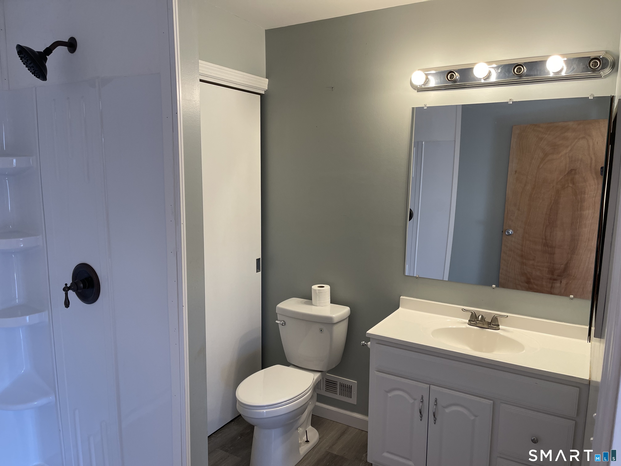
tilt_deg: -9.7
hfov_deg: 67.3
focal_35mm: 26
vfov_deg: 53.1
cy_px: 233
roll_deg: -0.1
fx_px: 466
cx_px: 310
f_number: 1.6
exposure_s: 1/120
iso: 100
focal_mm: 5.1
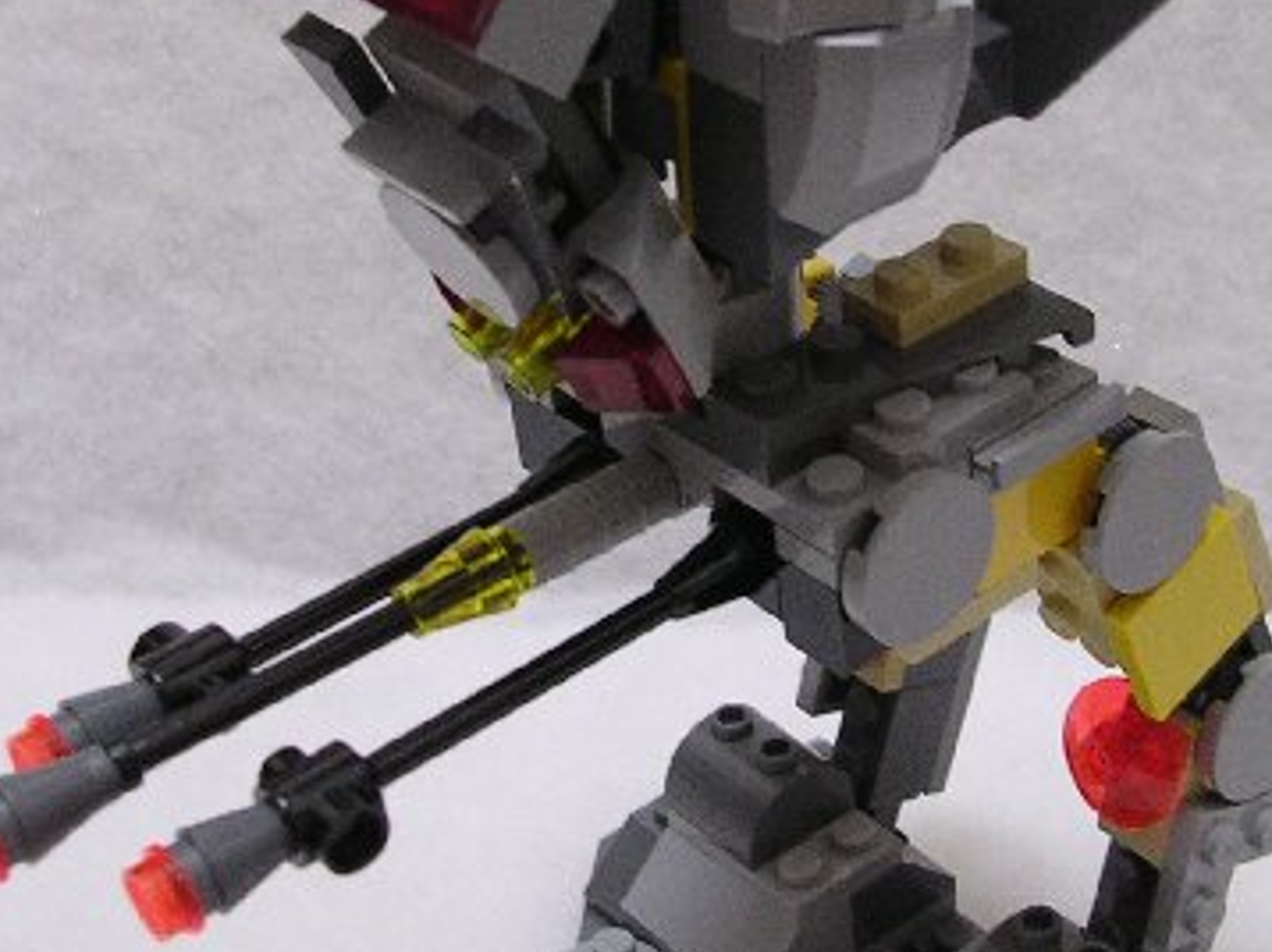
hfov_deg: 28.6
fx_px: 2497
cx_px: 704
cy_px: 352
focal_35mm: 68
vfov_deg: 21.5
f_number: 2.8
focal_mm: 5.8
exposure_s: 1/3.7
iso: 199
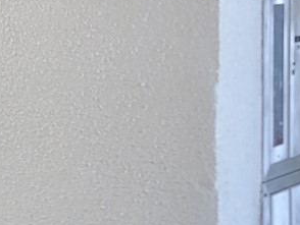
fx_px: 1180
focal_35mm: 136
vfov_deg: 10.7
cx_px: 231
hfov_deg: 14.4
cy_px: -72
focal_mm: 7
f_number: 1.8
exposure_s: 1/50
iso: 400
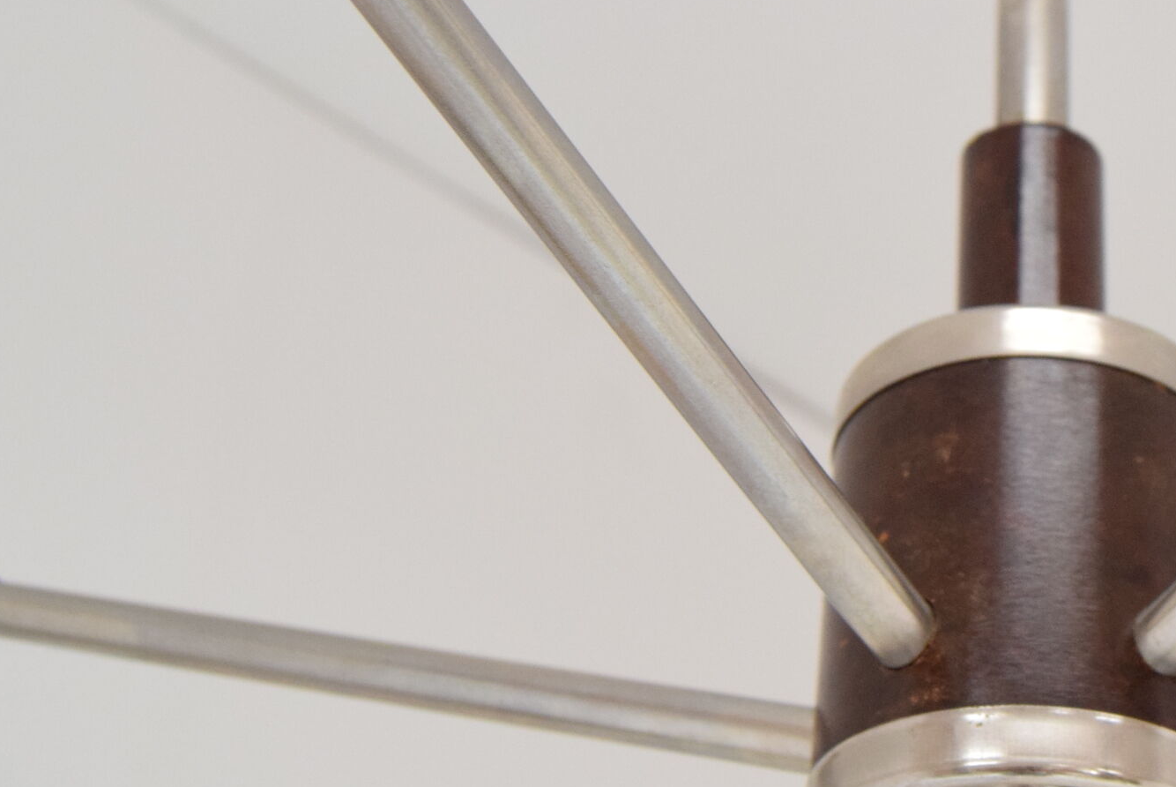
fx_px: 2419
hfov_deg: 26.2
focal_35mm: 74
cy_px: 389
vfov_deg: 18.5
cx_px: 1112
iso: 1600
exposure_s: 1/100
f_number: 5
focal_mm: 22
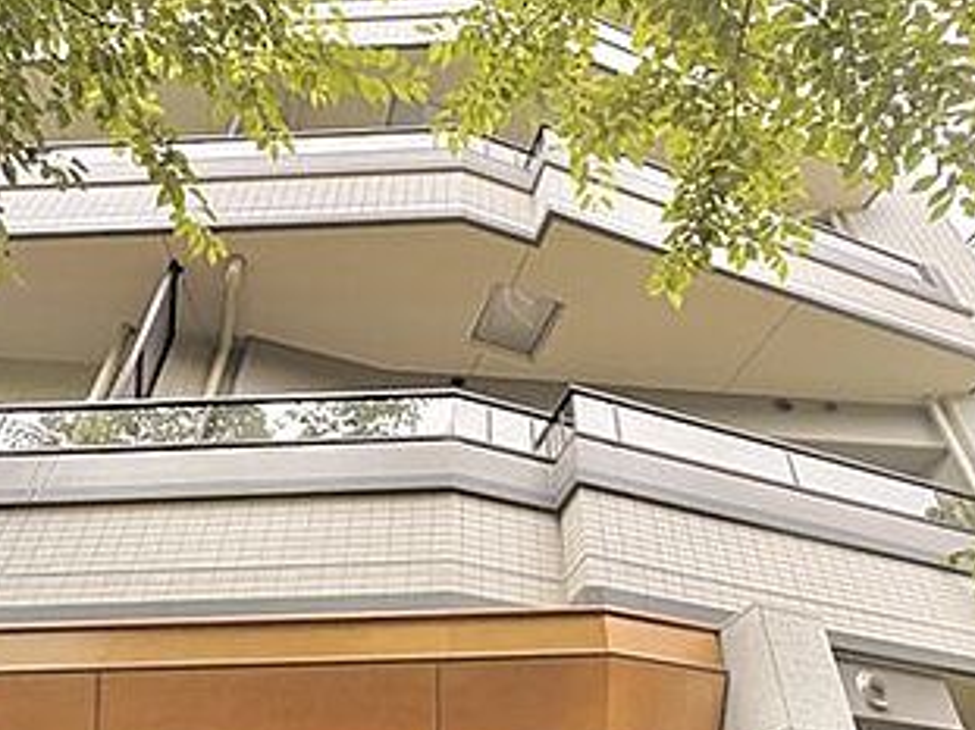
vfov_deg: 50.5
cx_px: 498
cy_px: 479
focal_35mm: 27
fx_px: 760
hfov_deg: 65.3
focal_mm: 2.22
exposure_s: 1/99
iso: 50
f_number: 2.2
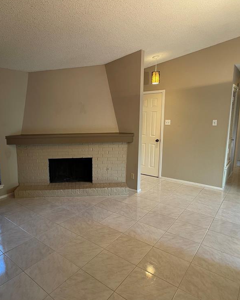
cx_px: 82
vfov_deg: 51.5
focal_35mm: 35
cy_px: 150
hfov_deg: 41.7
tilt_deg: -9.2
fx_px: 311
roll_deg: +1.6
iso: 125
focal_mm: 4.2
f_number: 1.6
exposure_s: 1/60
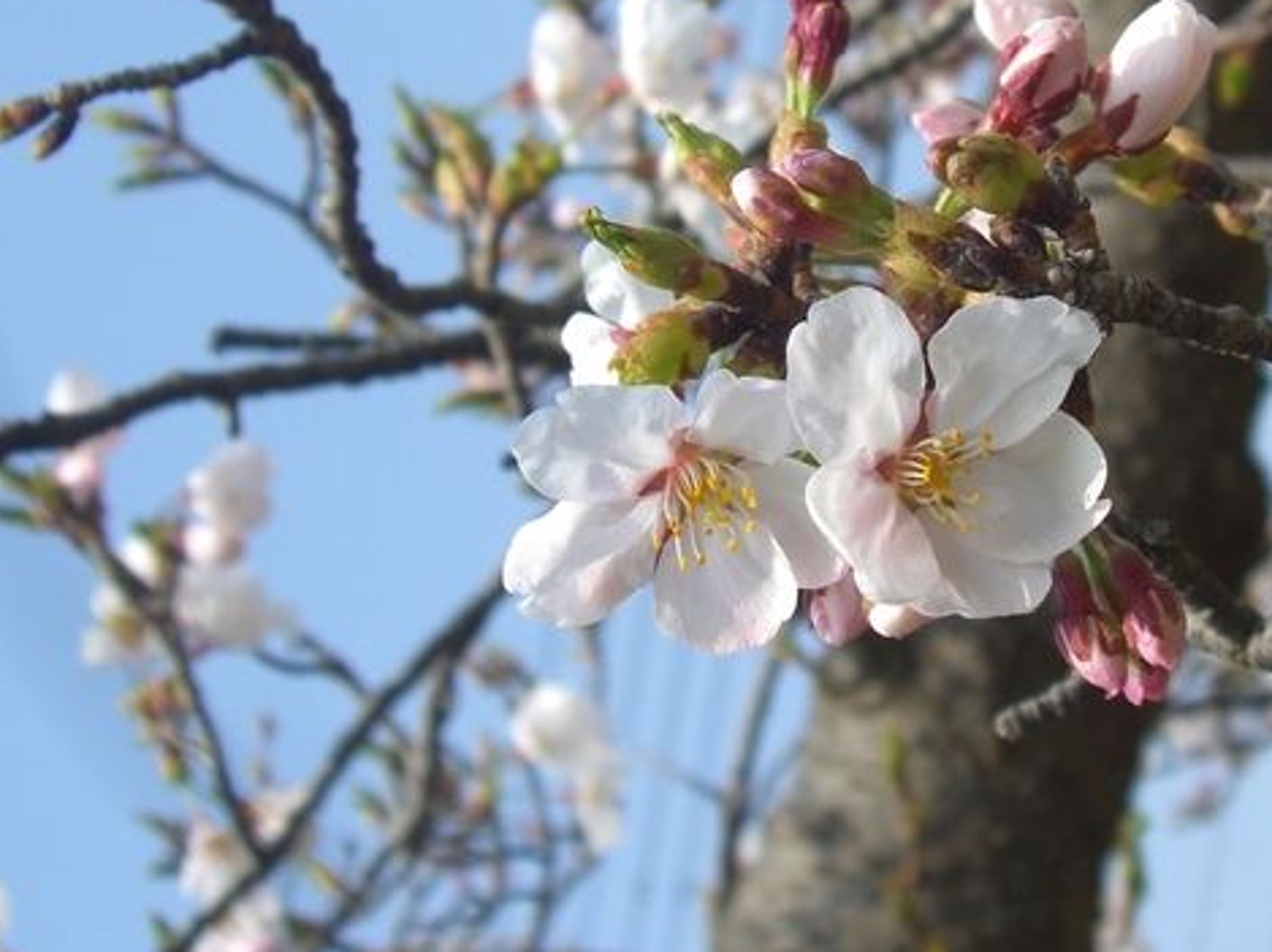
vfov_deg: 18.3
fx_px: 2937
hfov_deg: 24.3
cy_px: 275
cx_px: 891
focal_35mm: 80
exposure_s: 1/200
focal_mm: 9.6
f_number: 6.2
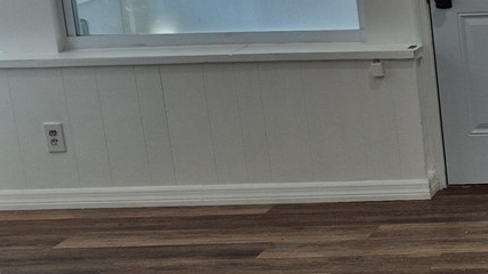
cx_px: 766
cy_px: 97
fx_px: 1216
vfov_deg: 12.9
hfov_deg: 19.3
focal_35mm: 94
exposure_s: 1/153
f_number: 1.8
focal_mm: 5.4
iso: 25
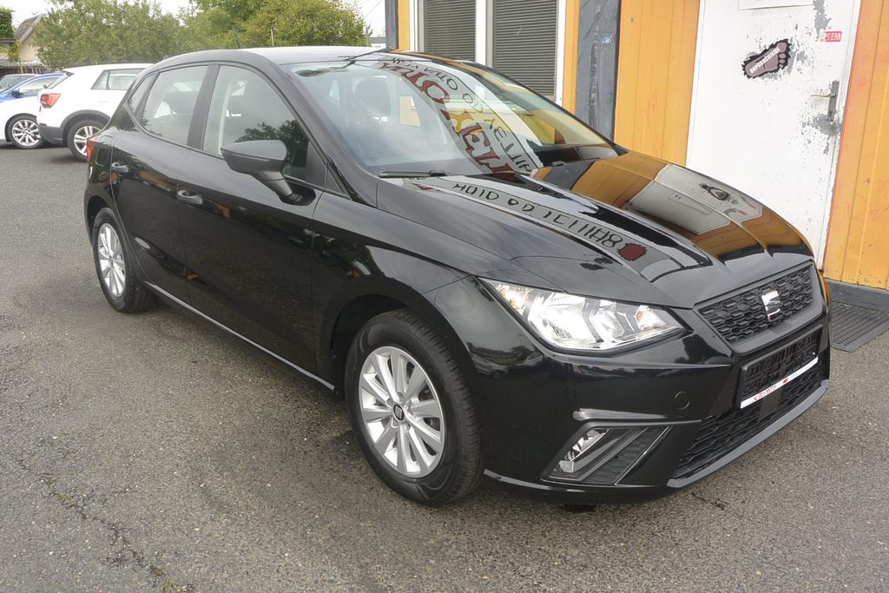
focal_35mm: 29
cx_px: 444
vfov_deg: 45.0
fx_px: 716
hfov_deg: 63.7
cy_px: 296
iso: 160
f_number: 6.3
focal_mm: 11
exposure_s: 1/250
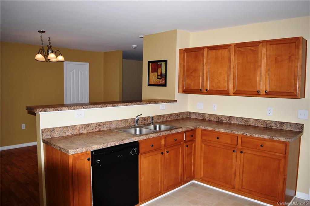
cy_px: 103
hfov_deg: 67.4
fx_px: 232
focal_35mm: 27
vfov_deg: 47.9
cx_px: 155
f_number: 3.5
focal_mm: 18
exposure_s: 1/200
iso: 100
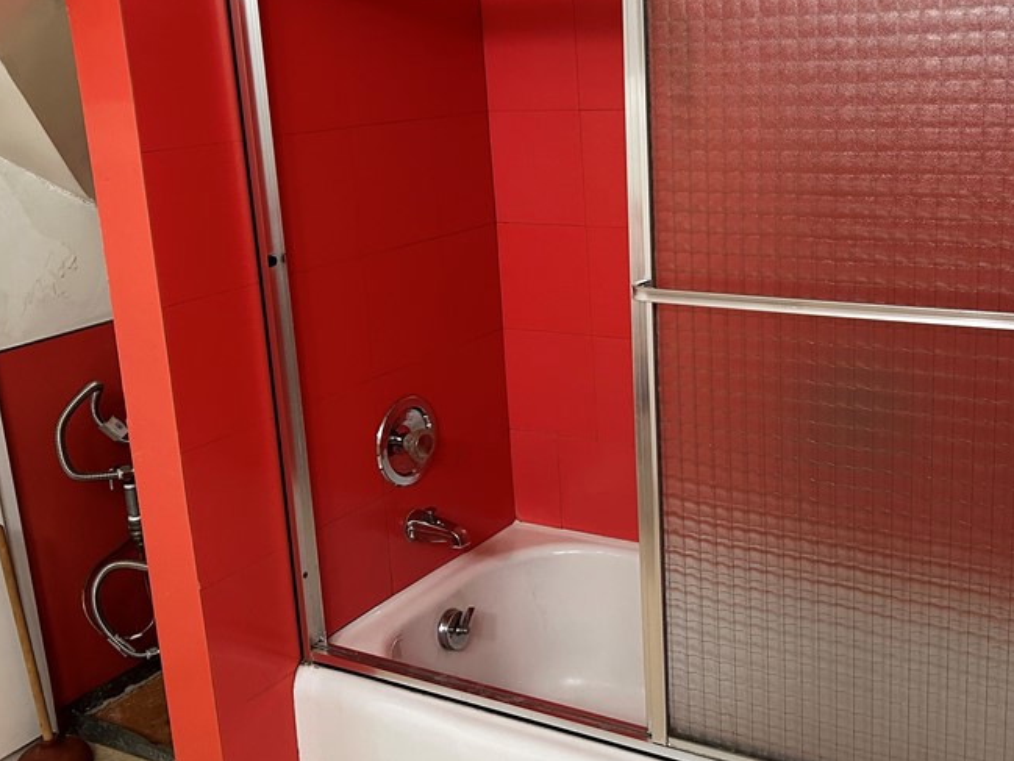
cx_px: 659
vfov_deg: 35.1
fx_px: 1201
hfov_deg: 45.2
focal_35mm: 41
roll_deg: +3.3
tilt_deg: -13.5
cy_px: 342
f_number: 1.5
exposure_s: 1/60
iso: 160
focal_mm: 5.7
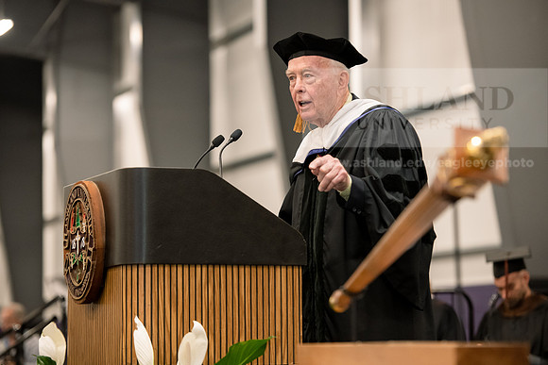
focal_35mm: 135
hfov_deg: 15.2
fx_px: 2055
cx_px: 274
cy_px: 182
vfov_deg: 10.2
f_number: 3.5
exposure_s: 1/200
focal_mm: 135
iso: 3200
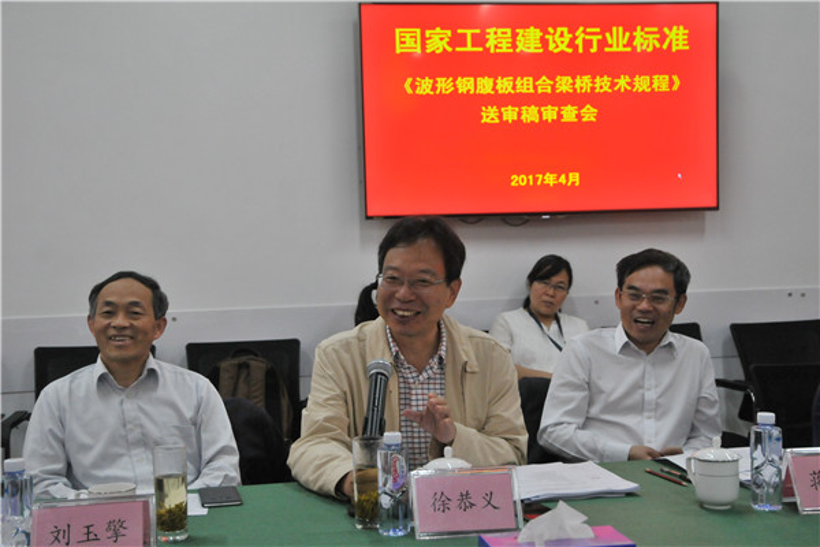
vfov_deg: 26.5
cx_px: 410
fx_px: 1162
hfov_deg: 38.9
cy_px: 274
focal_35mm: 51
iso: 1250
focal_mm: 34
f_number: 5.6
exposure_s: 1/125
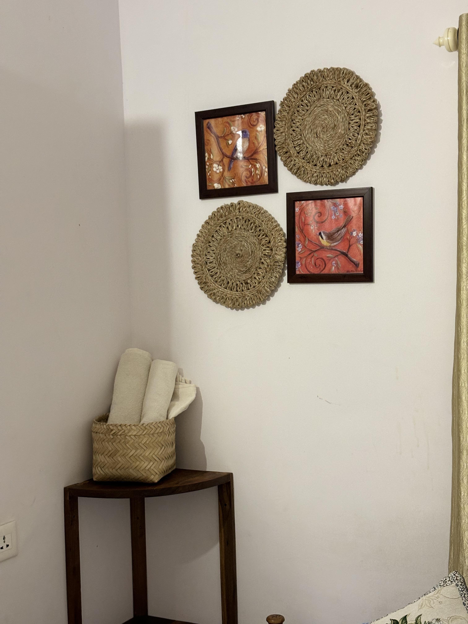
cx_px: 234
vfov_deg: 36.8
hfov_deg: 28.0
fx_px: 937
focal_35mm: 52
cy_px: 312
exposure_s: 1/33
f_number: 1.6
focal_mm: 5.96
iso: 200
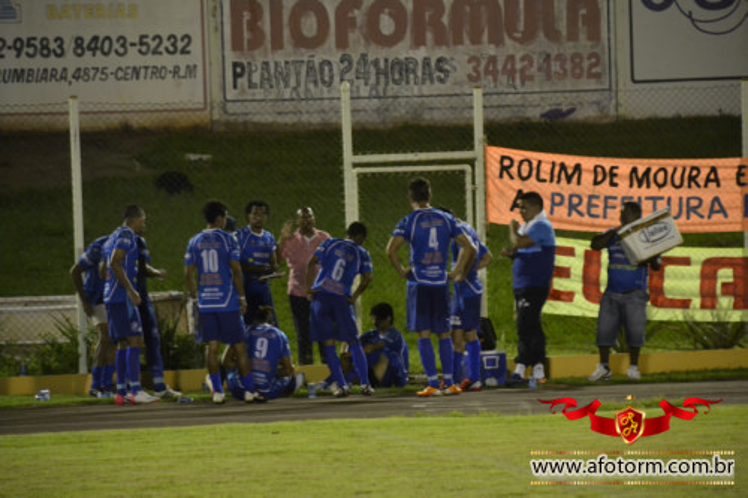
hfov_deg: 10.2
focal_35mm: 202
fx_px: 4206
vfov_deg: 6.8
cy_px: 249
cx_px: 374
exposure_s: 1/20
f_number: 5.6
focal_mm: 135
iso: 3200
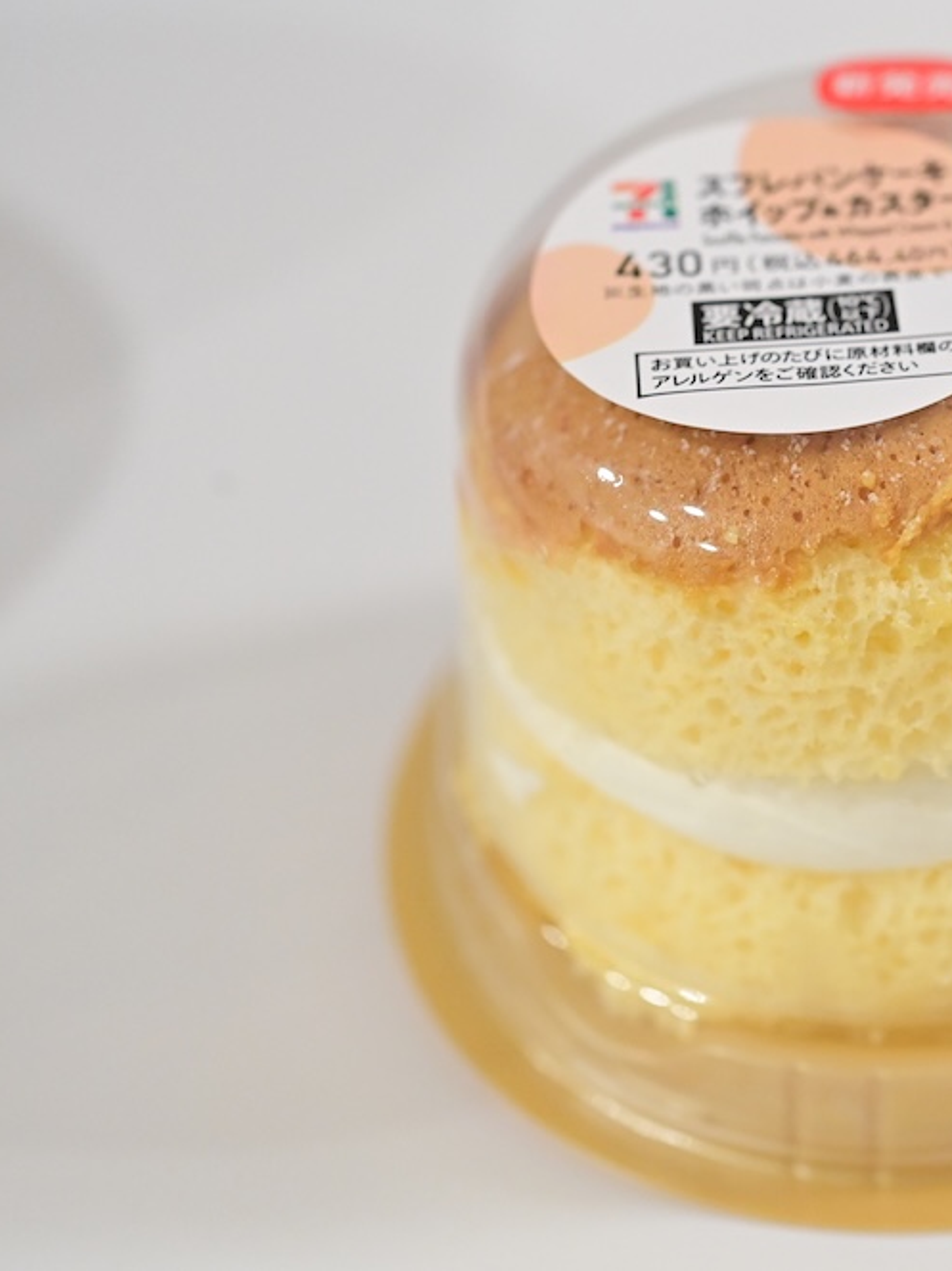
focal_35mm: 87
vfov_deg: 22.5
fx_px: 3191
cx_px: 952
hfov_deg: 16.6
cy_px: 634
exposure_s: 1/200
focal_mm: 60
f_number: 4
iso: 8000
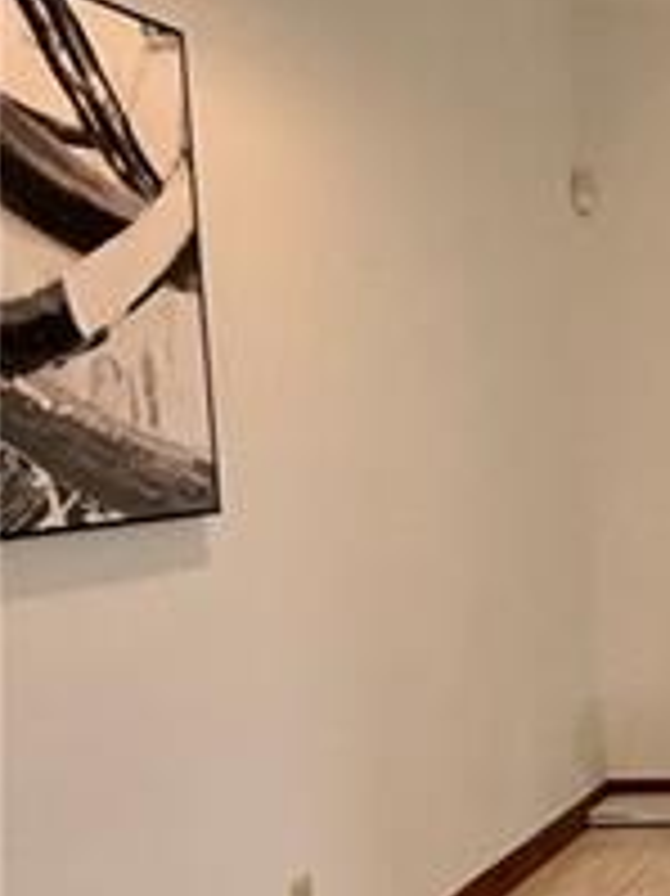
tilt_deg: -4.2
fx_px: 1395
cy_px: 540
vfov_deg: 35.4
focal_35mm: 54
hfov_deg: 18.8
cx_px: 1291
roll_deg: +0.0
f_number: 2.2
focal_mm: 2.22
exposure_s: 1/60
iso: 250
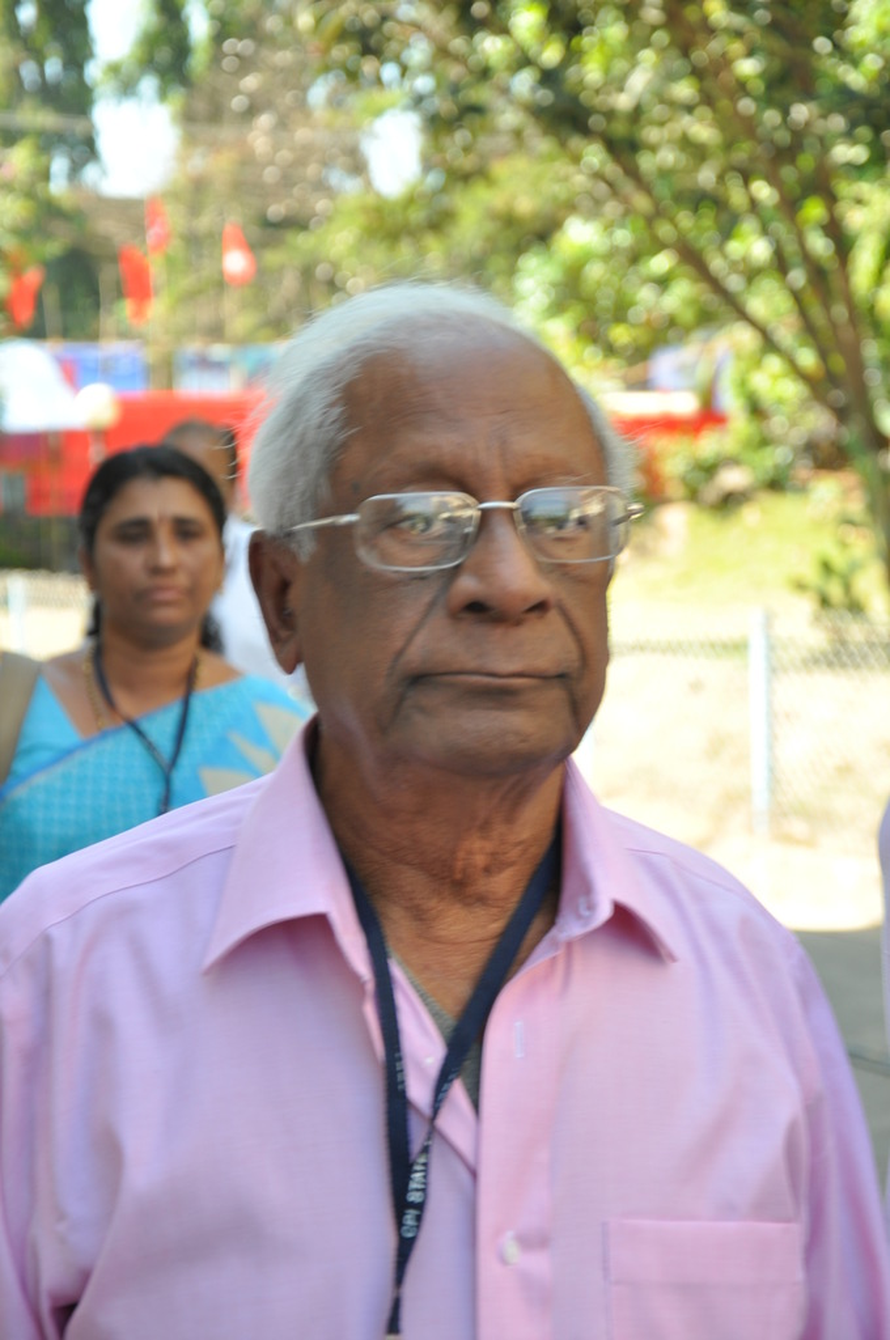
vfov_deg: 21.9
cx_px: 445
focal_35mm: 93
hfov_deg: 14.7
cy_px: 670
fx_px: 3458
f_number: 5.6
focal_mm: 62
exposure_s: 1/100
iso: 200
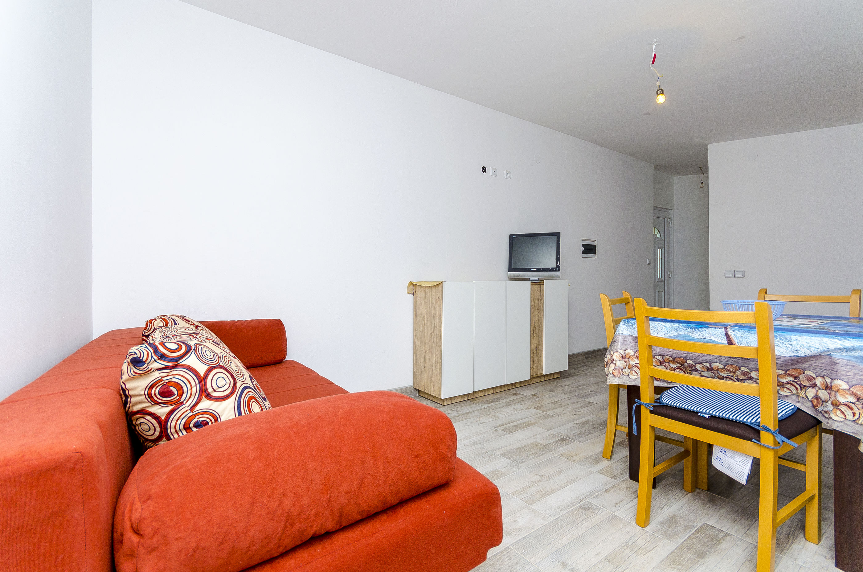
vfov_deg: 77.1
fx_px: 359
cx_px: 432
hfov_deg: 100.5
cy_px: 286
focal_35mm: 15
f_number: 6.3
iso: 250
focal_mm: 10
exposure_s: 1/200
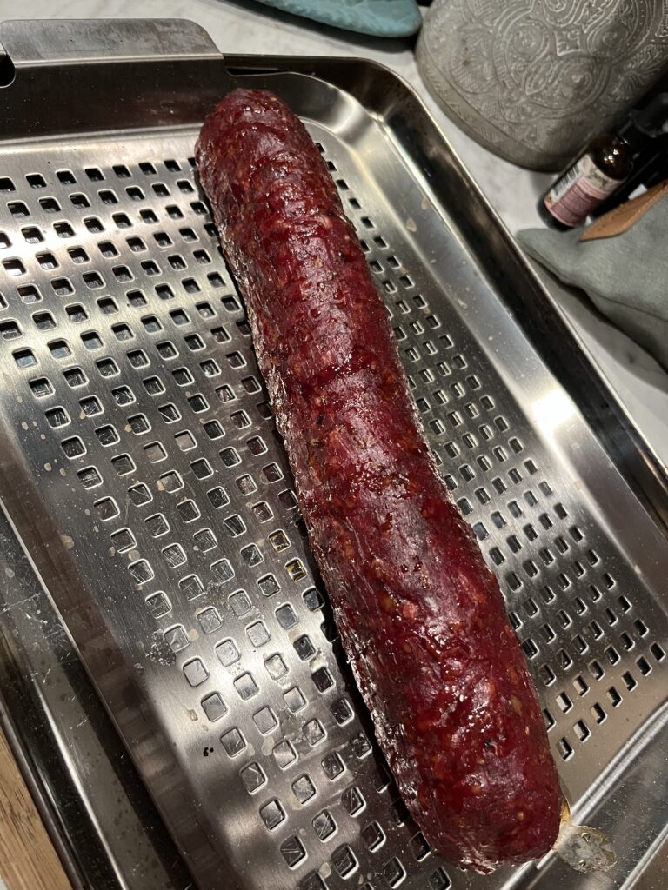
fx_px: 669
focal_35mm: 26
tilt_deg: -53.2
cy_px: 445
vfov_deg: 67.3
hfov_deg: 53.1
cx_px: 334
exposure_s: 1/60
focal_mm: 5.1
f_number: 1.6
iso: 400
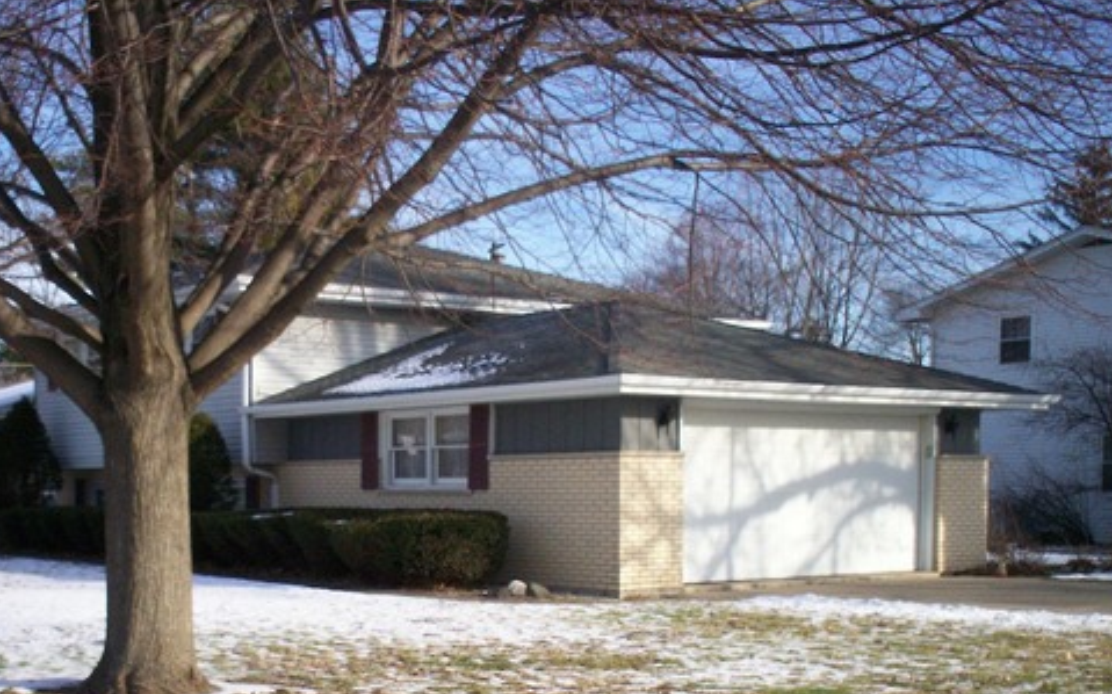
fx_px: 1545
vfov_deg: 24.9
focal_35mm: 51
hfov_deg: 39.2
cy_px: 552
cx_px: 397
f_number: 4.5
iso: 100
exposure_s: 1/493
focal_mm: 6
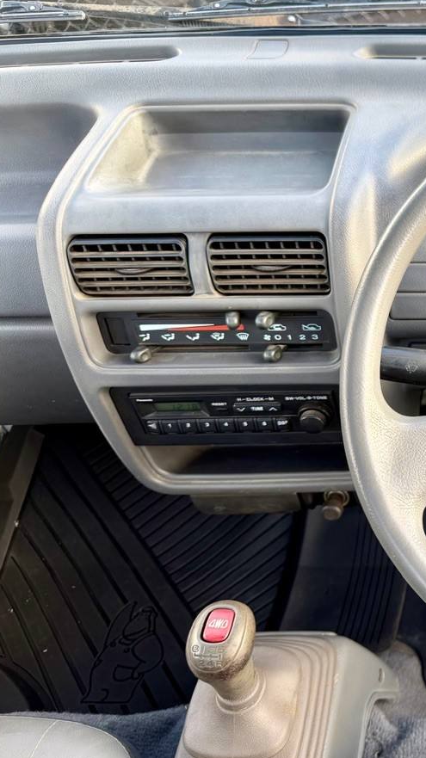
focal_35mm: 38
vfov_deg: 52.7
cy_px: 350
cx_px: 544
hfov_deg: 26.7
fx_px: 764
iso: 50
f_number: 1.78
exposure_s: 1/142
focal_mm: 6.76
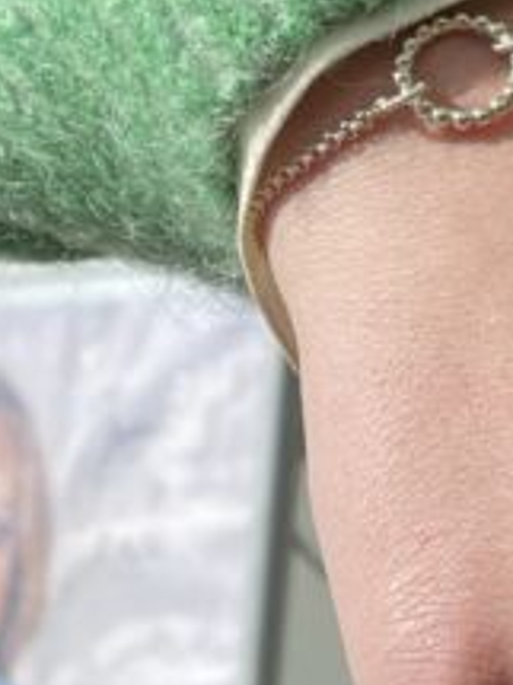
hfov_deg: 13.0
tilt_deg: -13.4
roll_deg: +0.4
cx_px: 867
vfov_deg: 18.6
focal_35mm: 105
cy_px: 505
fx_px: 2077
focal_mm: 4.25
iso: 32
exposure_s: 1/3401
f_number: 1.8
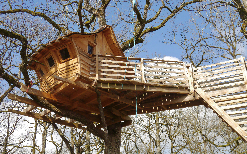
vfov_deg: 28.5
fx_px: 303
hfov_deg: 44.4
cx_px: 123
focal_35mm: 45
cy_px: 61
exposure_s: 1/400
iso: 160
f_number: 8
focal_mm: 21
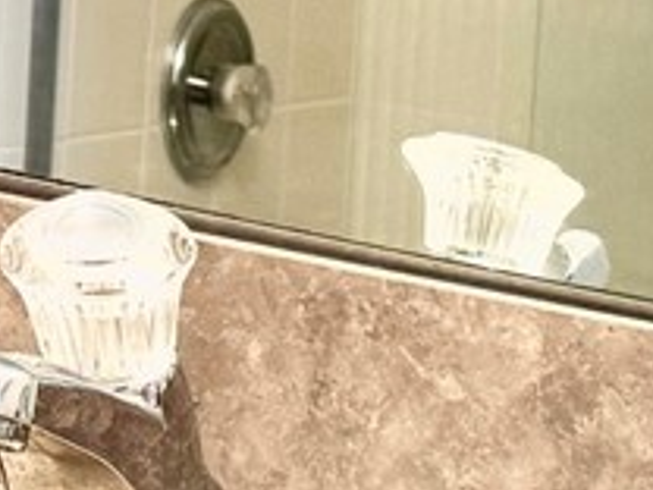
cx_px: -719
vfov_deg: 7.7
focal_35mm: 185
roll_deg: -4.1
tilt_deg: +0.2
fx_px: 3490
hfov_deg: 9.8
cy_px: -484
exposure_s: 1/60
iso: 125
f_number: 1.78
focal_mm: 6.76
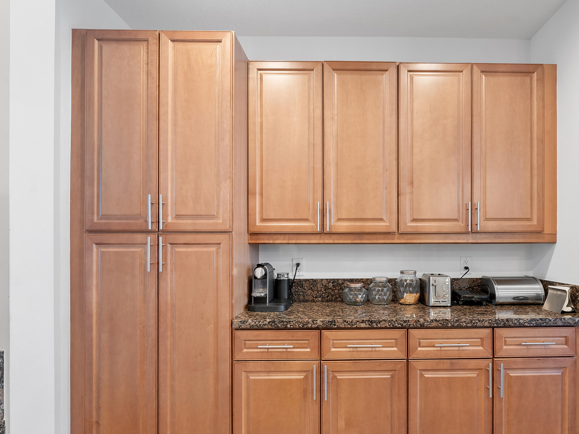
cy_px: 246
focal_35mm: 21
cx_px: 358
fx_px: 353
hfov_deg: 77.4
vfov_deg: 62.9
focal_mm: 16.9
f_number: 8
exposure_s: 1/5
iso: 500
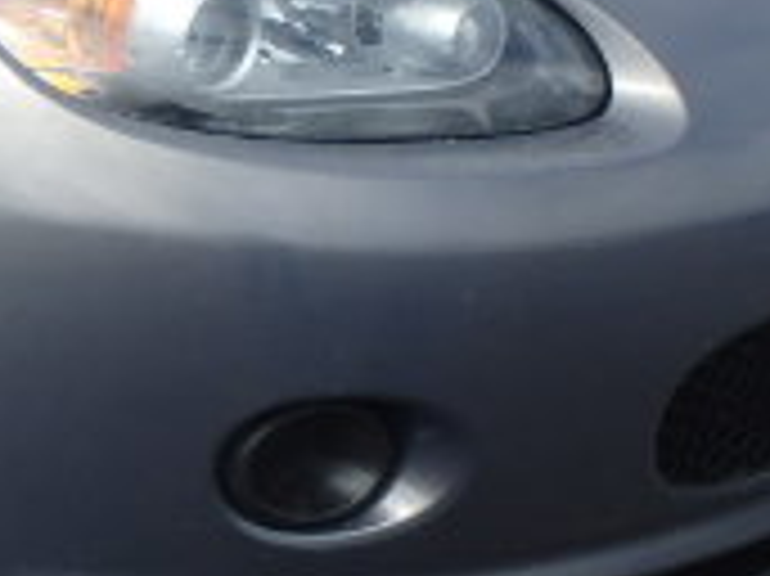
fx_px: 2334
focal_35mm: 105
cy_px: 36
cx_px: -153
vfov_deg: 13.9
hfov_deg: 17.8
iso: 125
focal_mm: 5
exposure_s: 1/640
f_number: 3.9
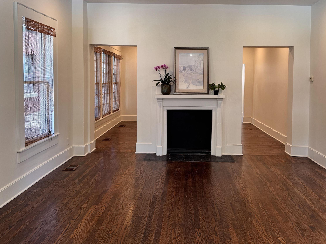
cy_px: 90
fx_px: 311
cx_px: 181
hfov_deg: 55.2
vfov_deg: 42.6
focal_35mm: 33
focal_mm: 6.76
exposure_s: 1/60
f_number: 1.78
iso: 125
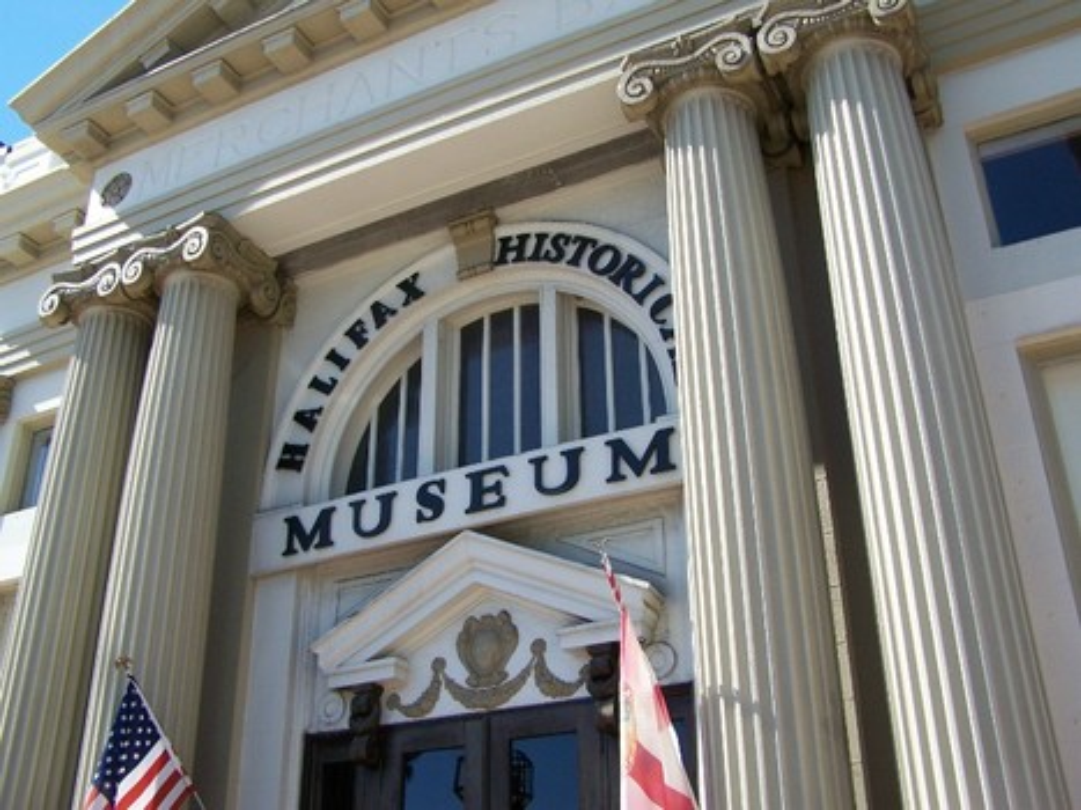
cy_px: 405
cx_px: 540
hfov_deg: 49.0
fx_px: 1186
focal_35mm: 38
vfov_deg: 37.7
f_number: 4
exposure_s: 1/640
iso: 80
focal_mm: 6.3
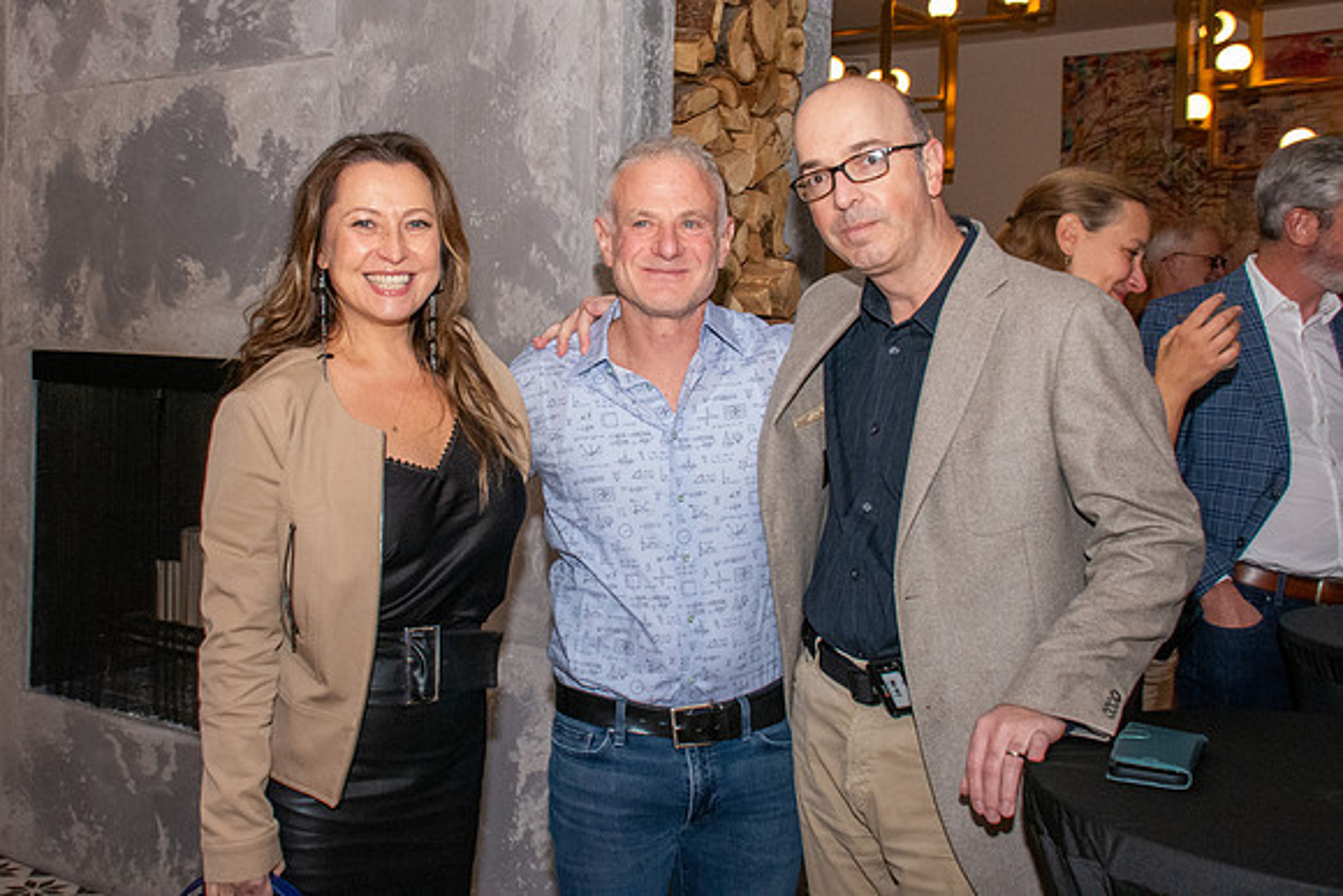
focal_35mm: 43
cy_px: 386
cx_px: 578
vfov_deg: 31.4
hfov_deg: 45.6
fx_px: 1594
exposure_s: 1/100
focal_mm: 25
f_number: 11
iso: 5000
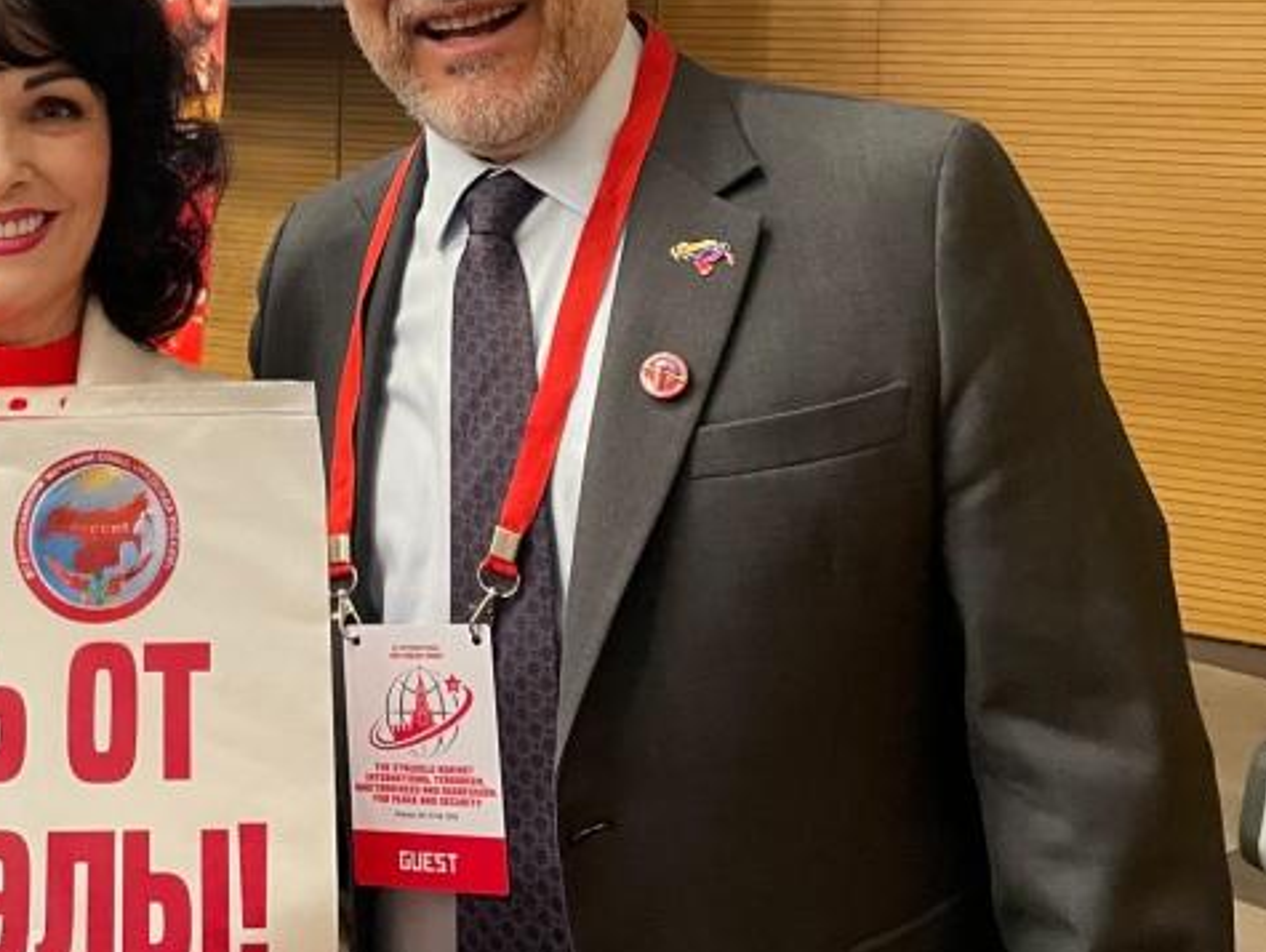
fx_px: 2050
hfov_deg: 33.2
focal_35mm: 56
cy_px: 75
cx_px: 219
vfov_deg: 25.2
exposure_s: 1/50
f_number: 1.6
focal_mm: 4.2
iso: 250
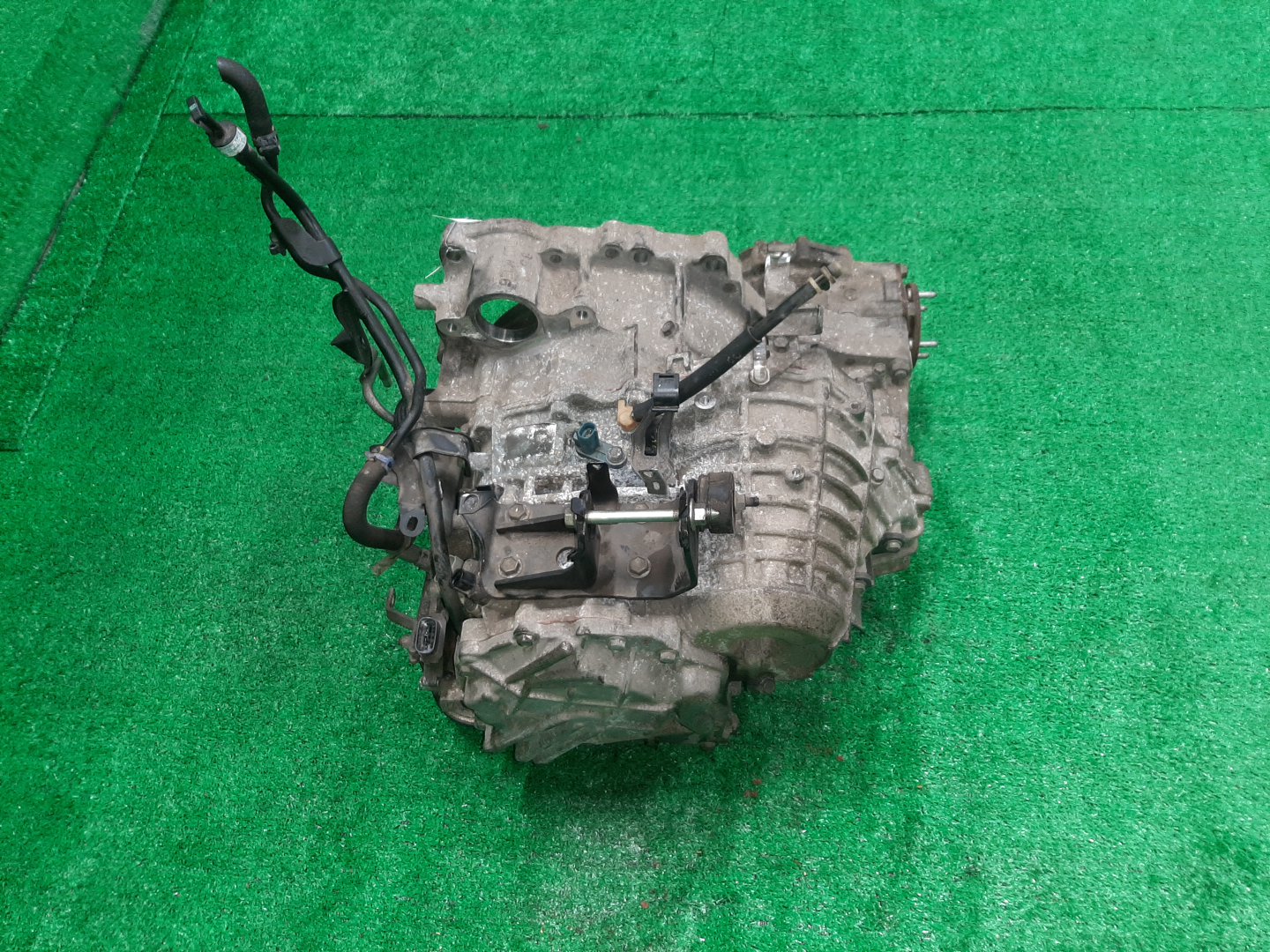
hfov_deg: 67.3
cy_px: 476
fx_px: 954
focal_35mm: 26
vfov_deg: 53.1
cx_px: 635
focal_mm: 3.93
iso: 151
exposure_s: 1/50
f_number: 1.7
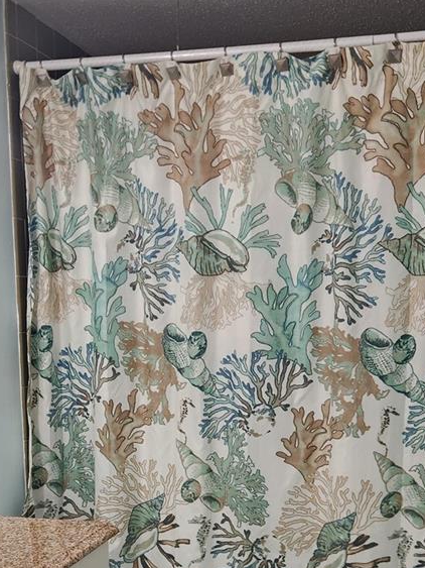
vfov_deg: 37.5
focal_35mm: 49
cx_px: 215
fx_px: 802
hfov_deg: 29.7
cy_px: 457
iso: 160
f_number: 1.8
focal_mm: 5.4
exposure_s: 1/120
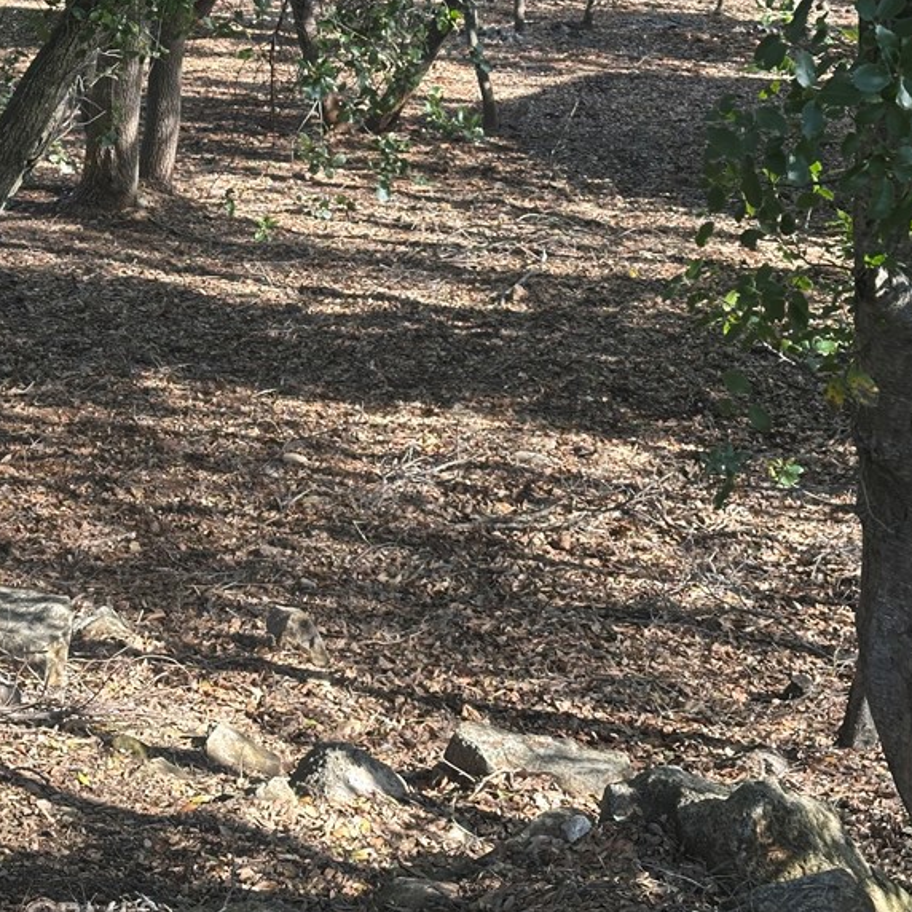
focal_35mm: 76
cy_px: 327
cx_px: 298
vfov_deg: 22.7
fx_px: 2265
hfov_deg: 22.7
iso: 50
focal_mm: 6.86
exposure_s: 1/214
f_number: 1.78
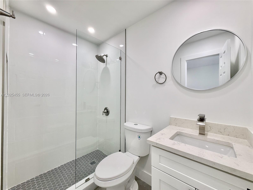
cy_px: 95
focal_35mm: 14
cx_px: 126
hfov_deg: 102.1
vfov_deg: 85.7
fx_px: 102
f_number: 2.2
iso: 80
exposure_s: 1/120
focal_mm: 2.22
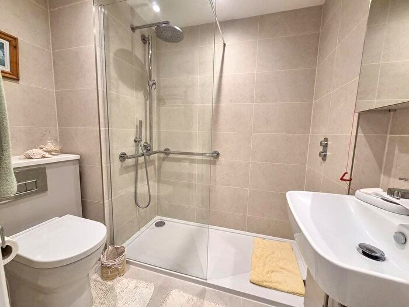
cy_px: 154
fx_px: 154
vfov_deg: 89.9
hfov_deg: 106.2
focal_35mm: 13
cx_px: 204
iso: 250
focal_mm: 2.2
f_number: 2.2
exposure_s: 1/100
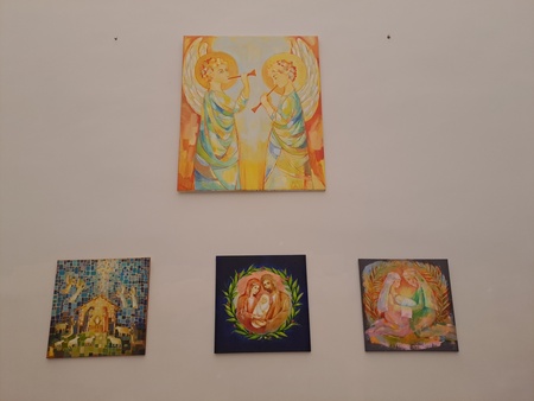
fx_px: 386
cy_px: 200
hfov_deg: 69.4
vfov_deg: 54.9
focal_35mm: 25
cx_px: 267
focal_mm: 4.65
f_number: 1.8
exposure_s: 1/50
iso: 200
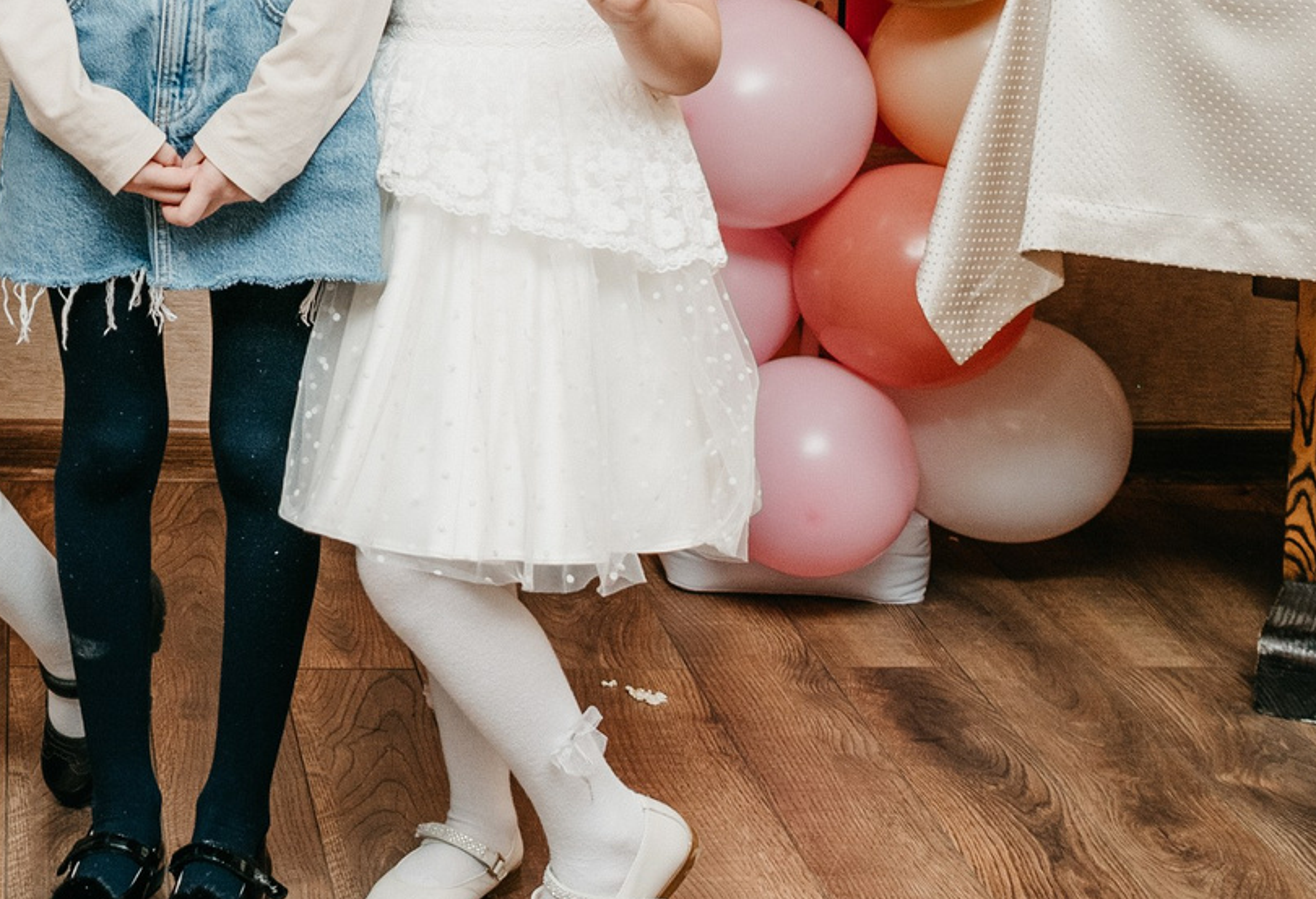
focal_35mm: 79
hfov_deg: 23.9
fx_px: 2911
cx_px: -112
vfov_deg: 16.9
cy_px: -123
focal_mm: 24
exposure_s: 1/160
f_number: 4
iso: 200
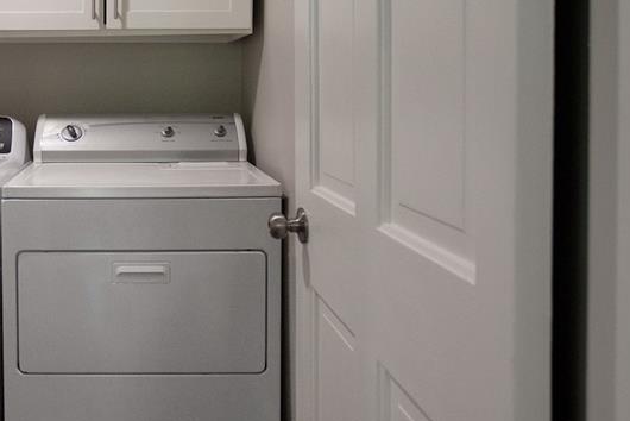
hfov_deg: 57.1
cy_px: 139
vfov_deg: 44.3
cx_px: 95
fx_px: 508
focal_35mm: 29
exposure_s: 1/80
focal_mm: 10
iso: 640
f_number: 3.5
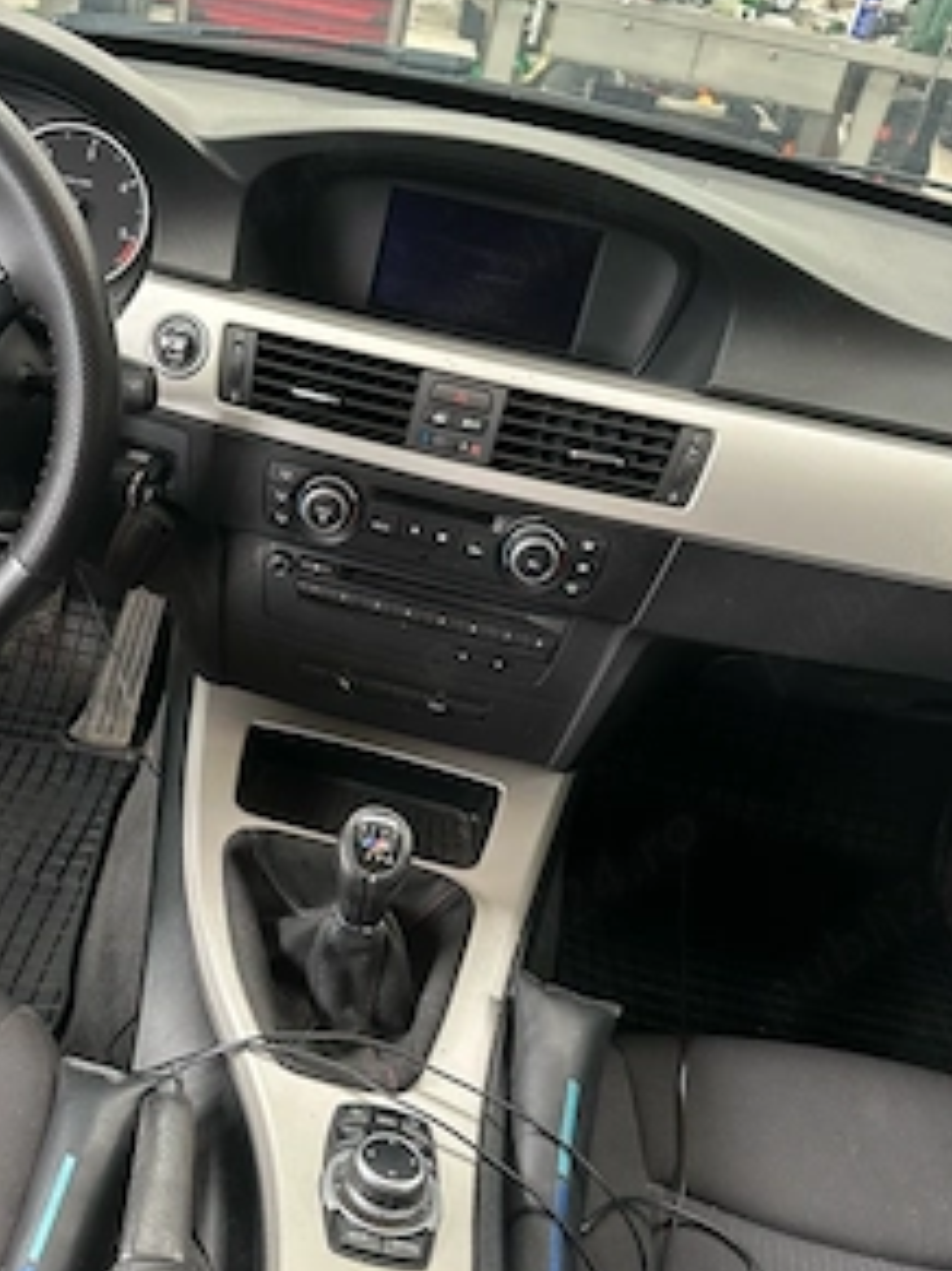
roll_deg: -10.9
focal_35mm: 33
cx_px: 306
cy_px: 629
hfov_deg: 42.3
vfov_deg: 55.4
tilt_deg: -32.4
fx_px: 1211
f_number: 1.78
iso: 320
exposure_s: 1/60
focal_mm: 6.86
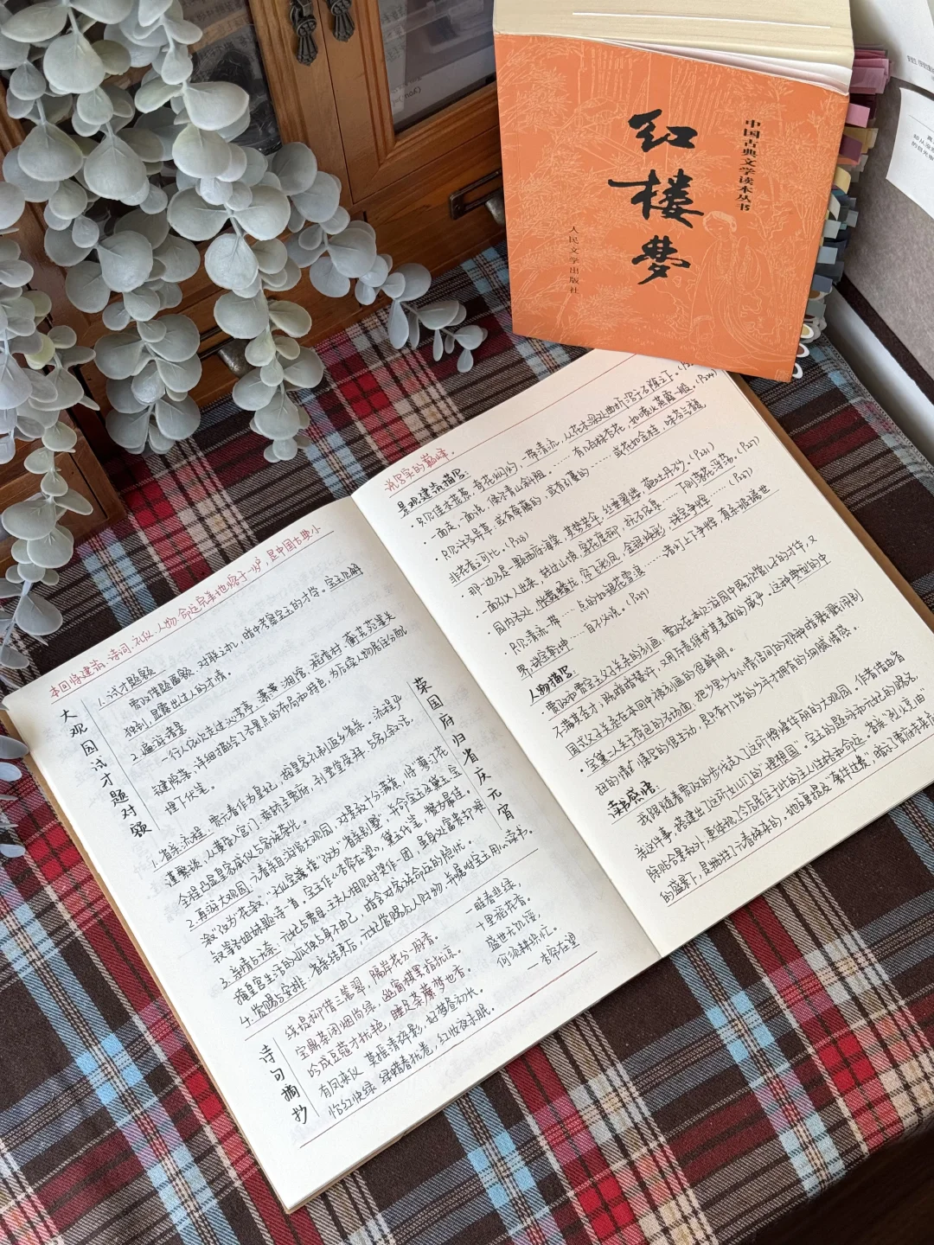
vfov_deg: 39.7
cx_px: 467
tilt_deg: -68.6
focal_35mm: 48
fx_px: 1727
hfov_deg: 30.3
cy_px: 622
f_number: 1.78
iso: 64
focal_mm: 6.76
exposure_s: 1/290
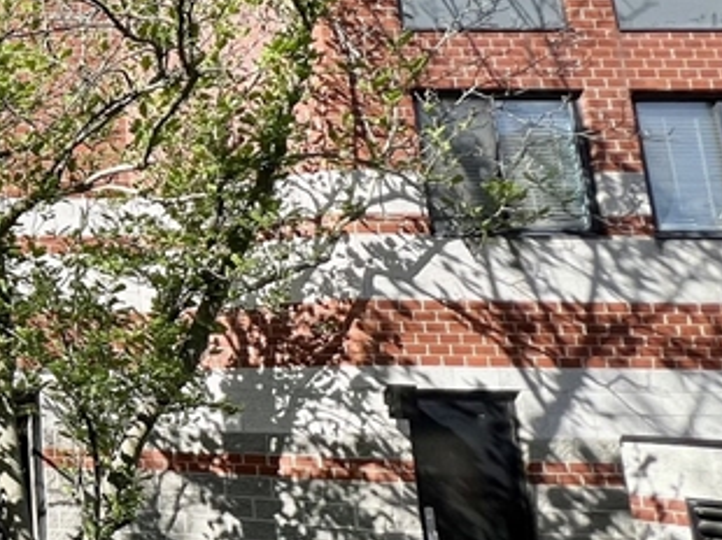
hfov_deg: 29.4
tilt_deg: +9.3
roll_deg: -1.4
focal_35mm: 43
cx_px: -328
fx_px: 896
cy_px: 221
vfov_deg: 33.5
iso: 32
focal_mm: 1.57
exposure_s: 1/834
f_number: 1.8
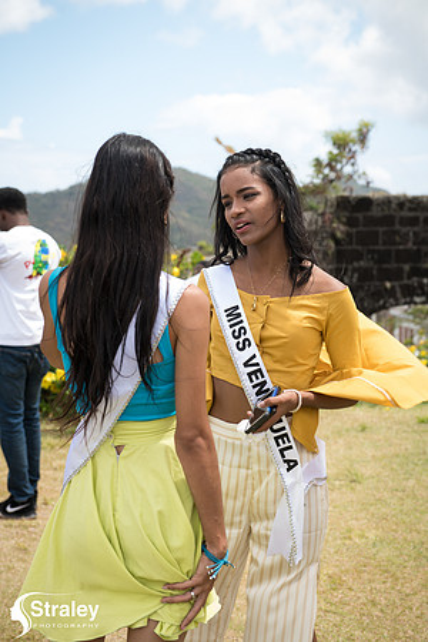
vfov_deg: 32.4
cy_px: 321
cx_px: 214
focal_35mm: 62
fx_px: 1106
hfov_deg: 21.9
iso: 80
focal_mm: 62
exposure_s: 1/125
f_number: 5.6
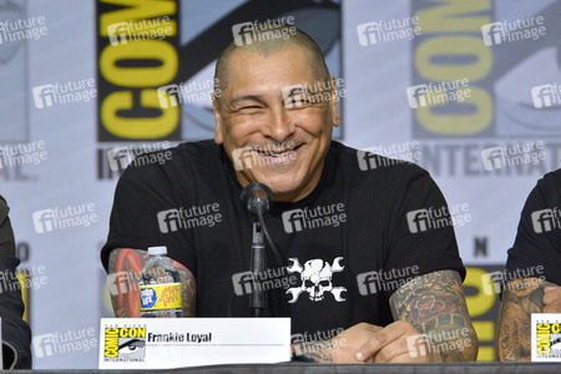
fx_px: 7791
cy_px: 187
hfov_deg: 4.1
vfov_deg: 2.7
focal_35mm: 500
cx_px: 280
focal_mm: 500
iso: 1600
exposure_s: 1/250
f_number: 6.3
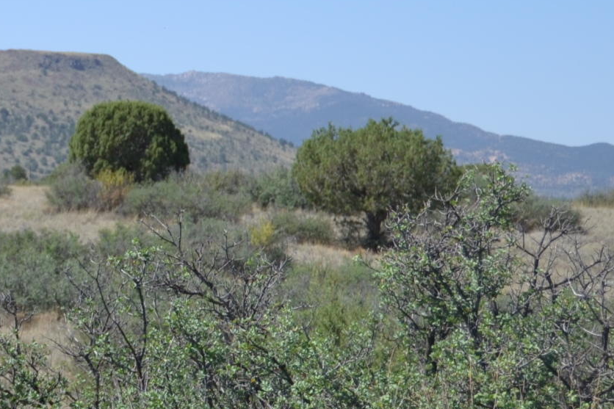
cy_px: 131
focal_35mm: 140
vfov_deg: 9.8
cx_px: -151
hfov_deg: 14.1
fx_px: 2387
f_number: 4
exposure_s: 1/800
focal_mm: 26
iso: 100
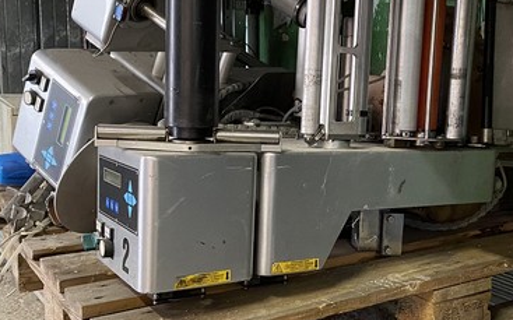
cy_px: 163
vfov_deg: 26.8
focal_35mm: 48
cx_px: 338
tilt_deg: -10.0
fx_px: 671
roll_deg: -1.3
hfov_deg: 41.4
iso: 640
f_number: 1.8
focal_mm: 4.25
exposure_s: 1/25
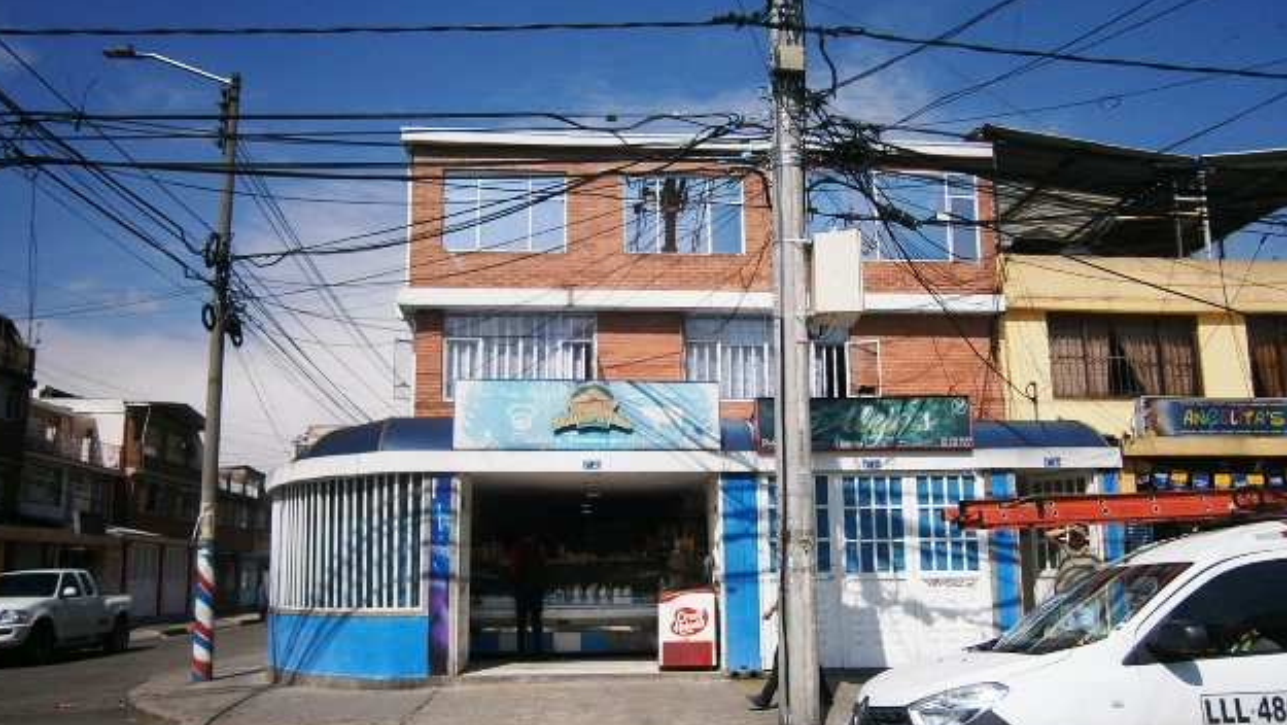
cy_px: 385
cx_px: 630
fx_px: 990
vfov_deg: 40.2
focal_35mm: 29
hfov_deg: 66.0
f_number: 8
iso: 80
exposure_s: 1/320
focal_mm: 4.7
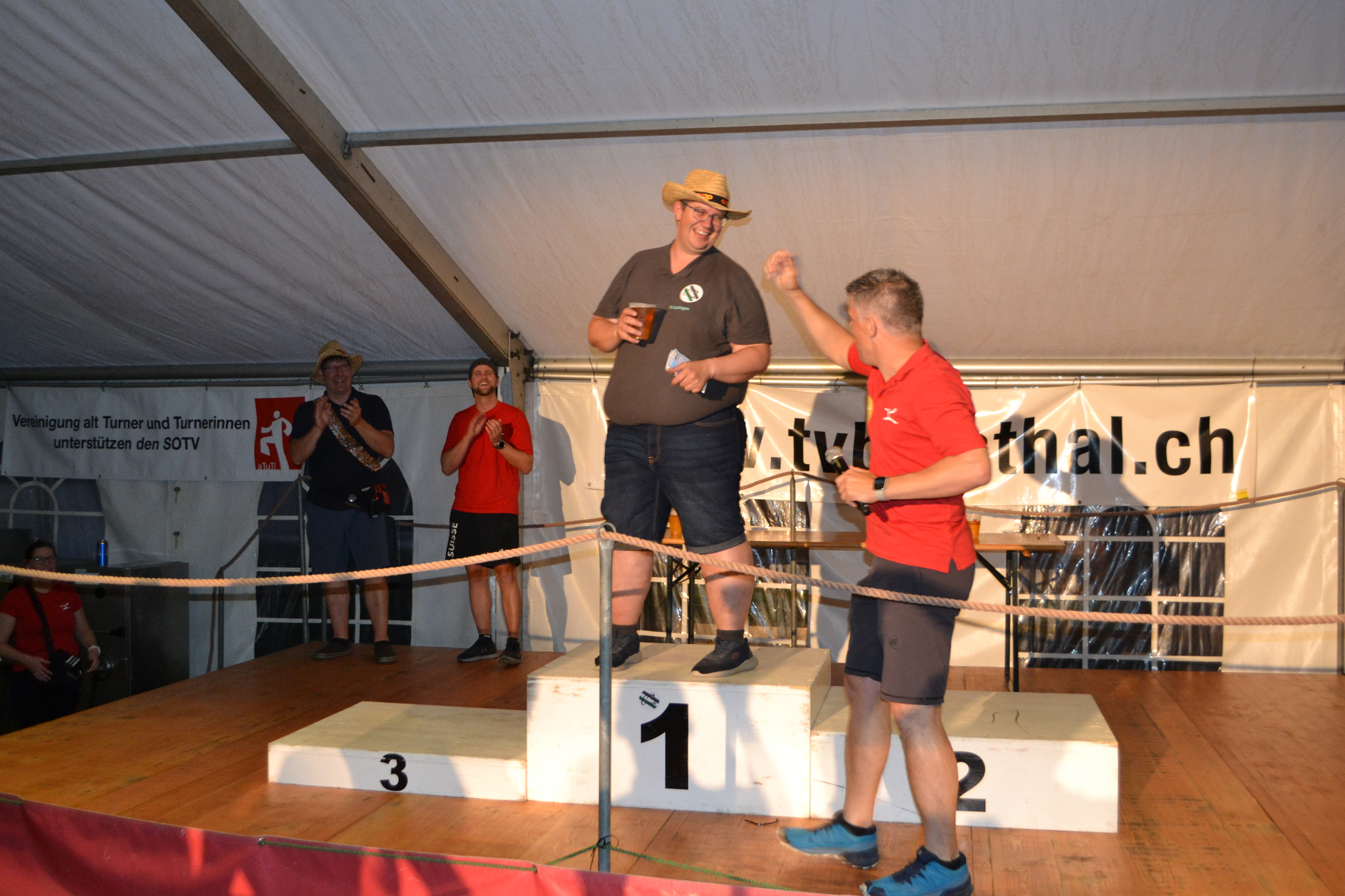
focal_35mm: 33
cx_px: 672
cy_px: 448
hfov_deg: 57.2
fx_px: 1233
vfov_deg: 40.0
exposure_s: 1/60
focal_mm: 22
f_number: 4
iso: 1100
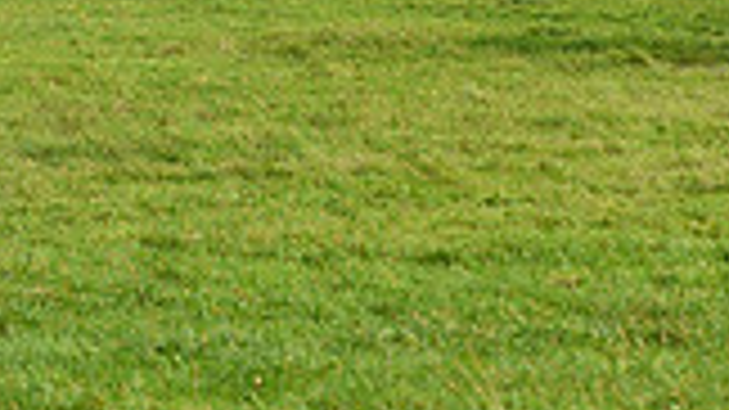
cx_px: 1300
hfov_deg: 6.3
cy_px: -171
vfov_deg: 3.6
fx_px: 6531
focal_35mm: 338
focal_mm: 90
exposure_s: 1/1250
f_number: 5.6
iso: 500
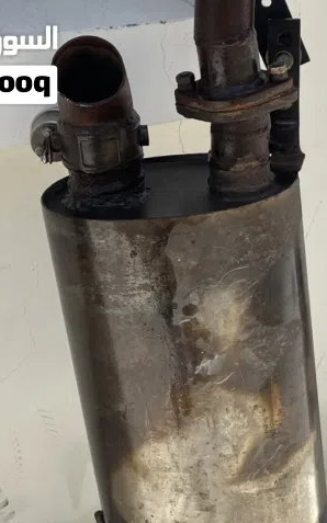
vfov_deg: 52.8
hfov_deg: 34.1
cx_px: 223
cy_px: 262
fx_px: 528
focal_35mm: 37
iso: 32
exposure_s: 1/3125
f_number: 1.6
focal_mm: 4.2
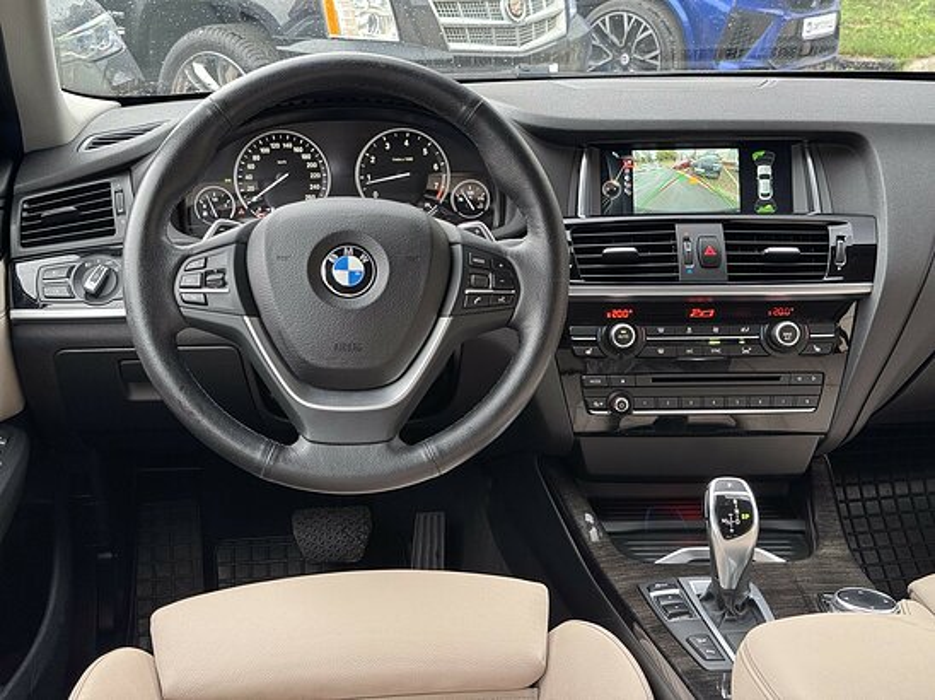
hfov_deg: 39.7
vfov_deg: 30.2
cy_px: 350
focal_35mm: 48
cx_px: 468
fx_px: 1295
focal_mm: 6.76
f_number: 1.78
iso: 200
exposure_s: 1/60
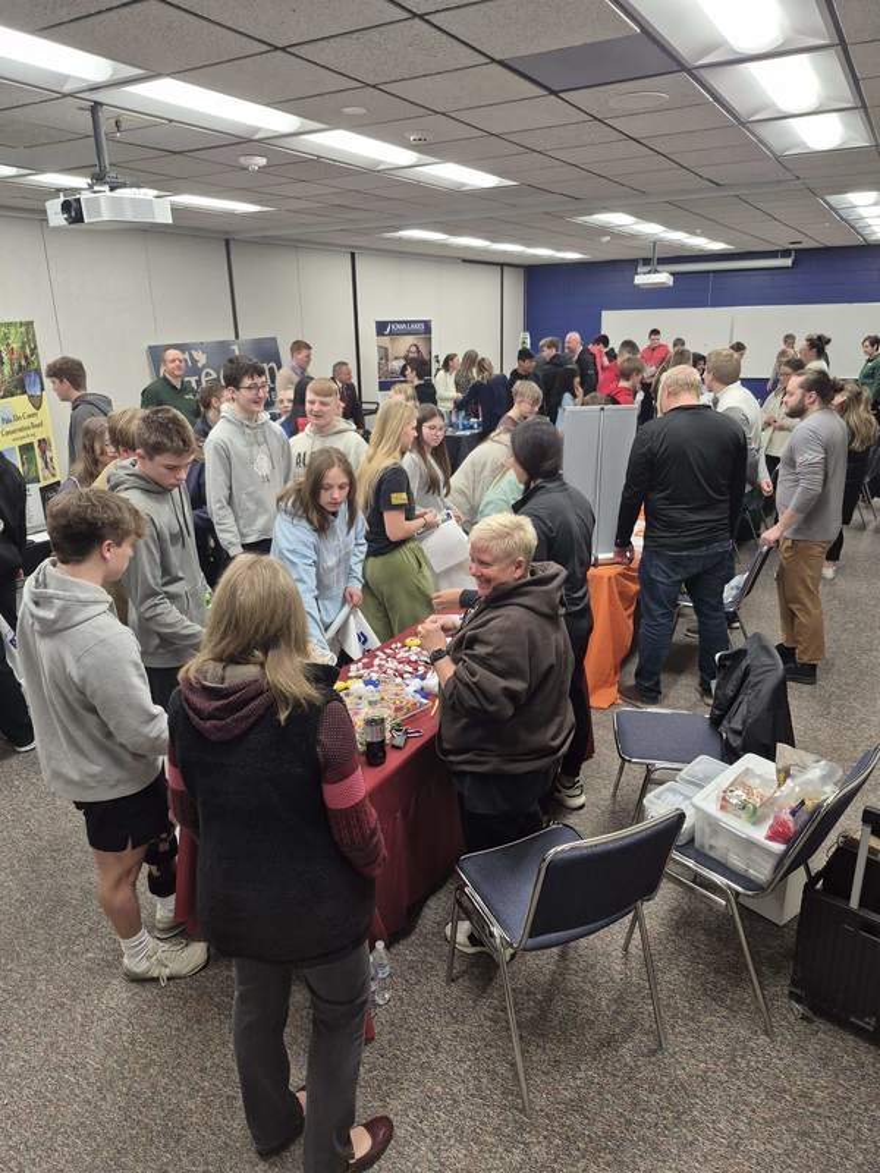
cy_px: 586
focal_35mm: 23
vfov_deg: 73.9
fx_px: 780
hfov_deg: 58.9
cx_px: 440
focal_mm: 5.4
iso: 125
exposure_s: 1/120
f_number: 1.8
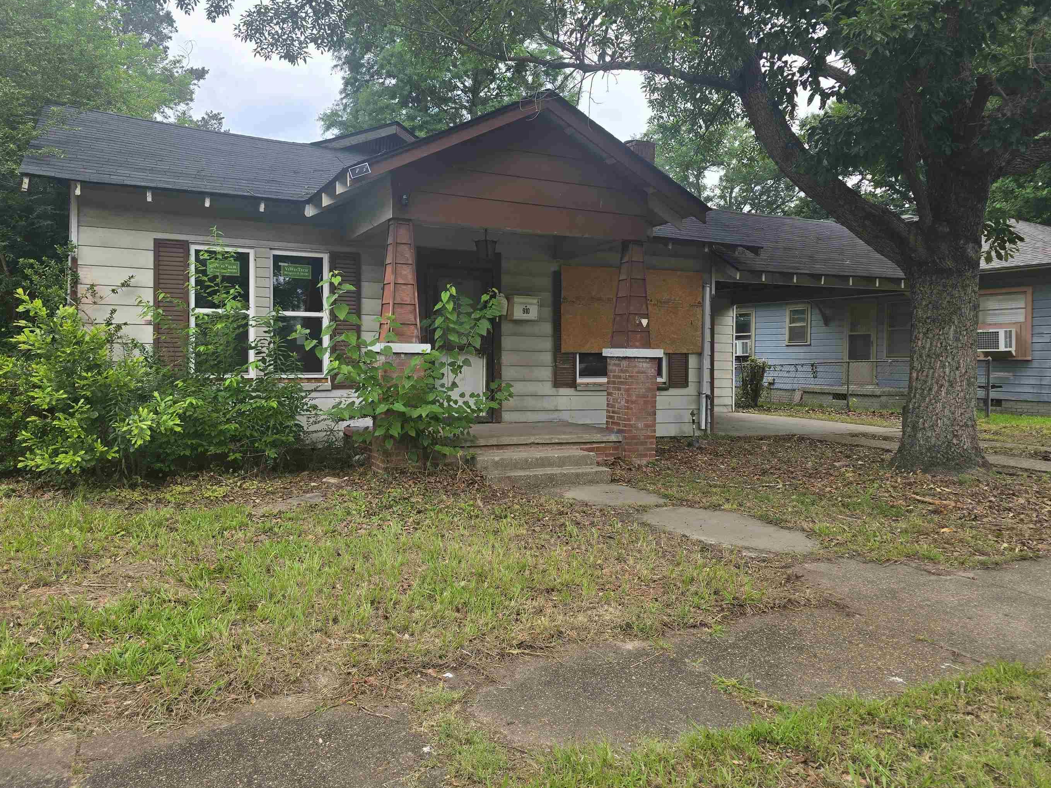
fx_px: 789
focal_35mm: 26
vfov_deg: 53.0
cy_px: 359
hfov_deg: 67.2
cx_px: 476
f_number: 1.7
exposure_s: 1/180
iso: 50
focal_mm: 6.3
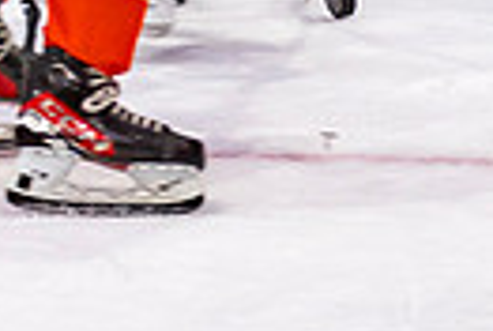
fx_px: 9814
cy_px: -324
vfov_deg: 1.9
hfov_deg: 2.9
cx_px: 155
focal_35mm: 715
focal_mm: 123
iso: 800
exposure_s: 1/640
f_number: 2.8
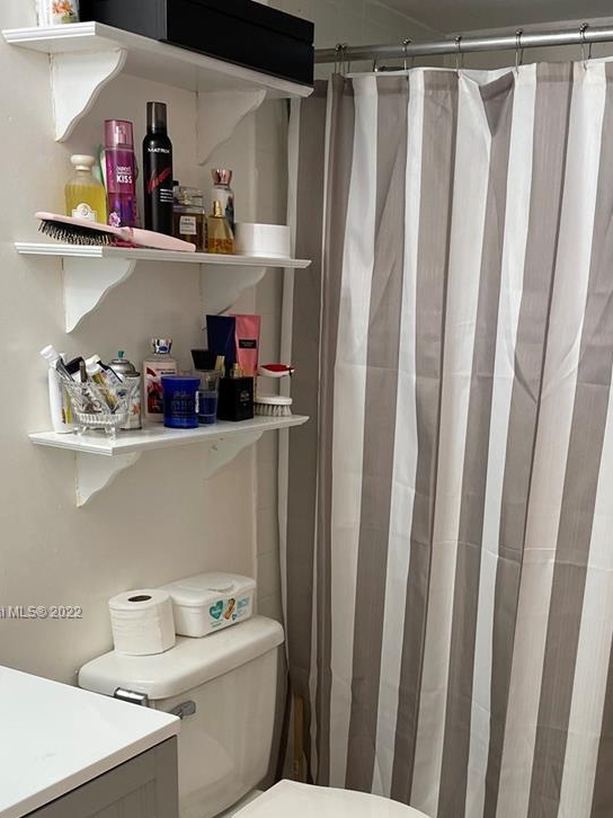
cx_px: 382
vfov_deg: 42.5
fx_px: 1016
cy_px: 613
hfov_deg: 33.4
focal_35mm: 43
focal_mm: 4.2
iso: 80
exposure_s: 1/120
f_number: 1.6
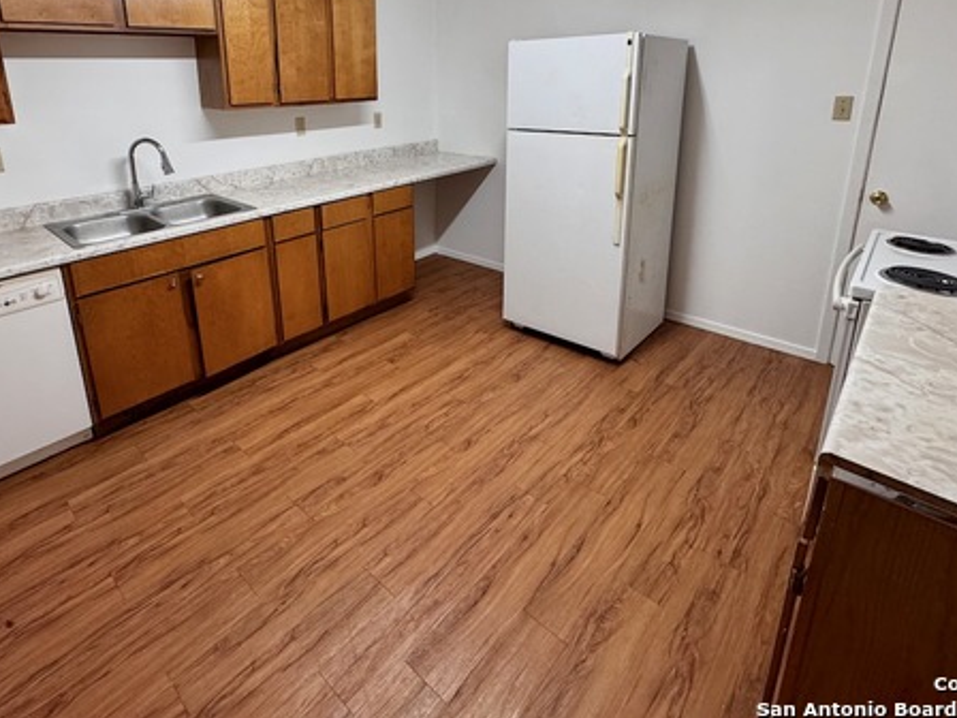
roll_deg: +0.3
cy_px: 209
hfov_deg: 81.4
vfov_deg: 63.3
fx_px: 553
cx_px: 421
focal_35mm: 20
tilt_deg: -14.6
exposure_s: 1/120
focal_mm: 2.22
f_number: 2.2
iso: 250
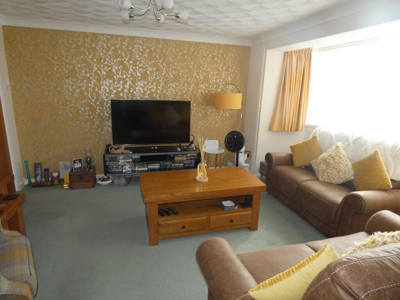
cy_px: 150
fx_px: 231
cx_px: 200
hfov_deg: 81.7
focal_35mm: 20
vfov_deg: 66.0
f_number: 2.8
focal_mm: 3.6
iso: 250
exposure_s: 1/60
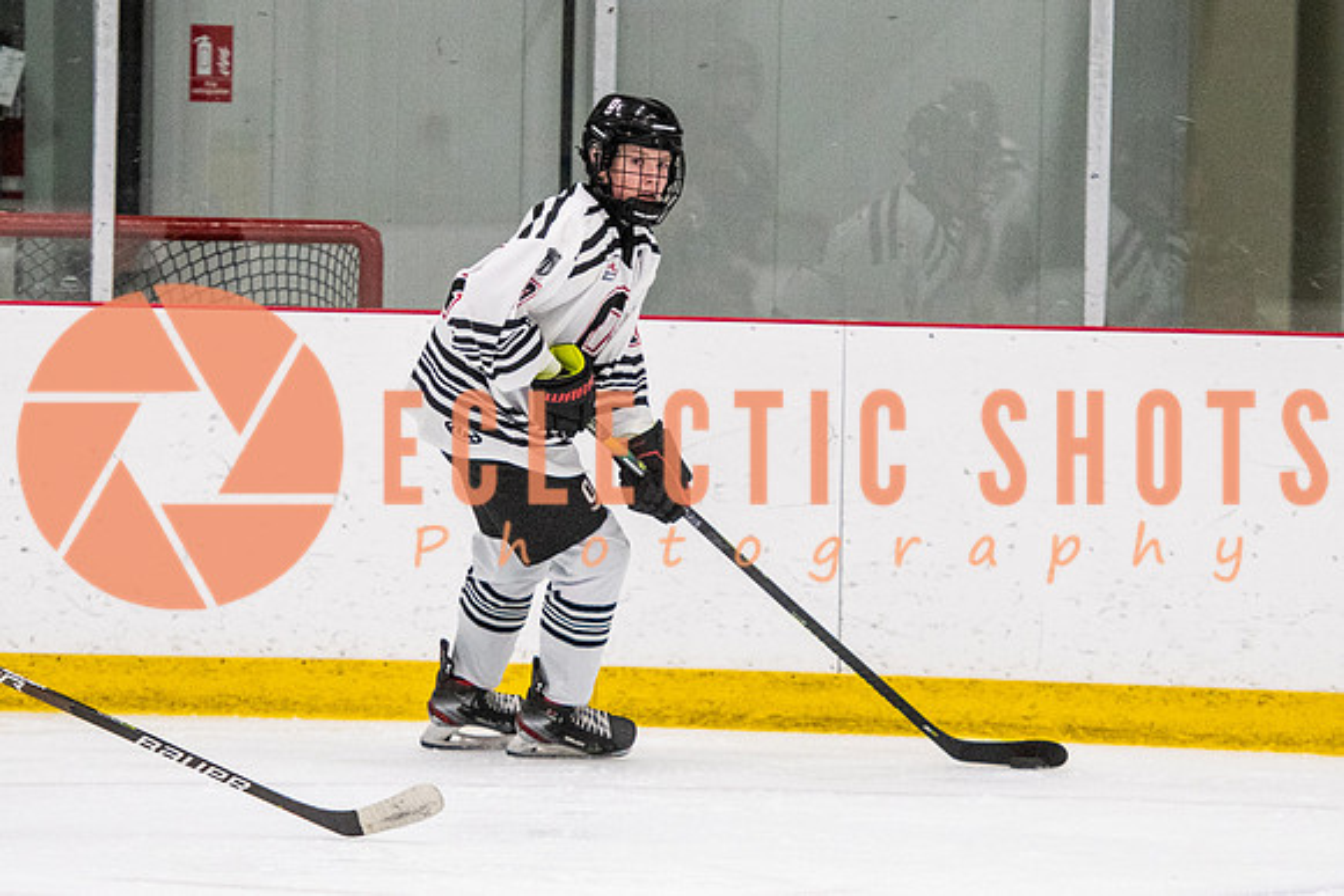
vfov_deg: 4.4
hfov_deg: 6.5
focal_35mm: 315
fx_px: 11751
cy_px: 328
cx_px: 575
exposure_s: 1/640
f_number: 2.8
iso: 1600
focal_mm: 135
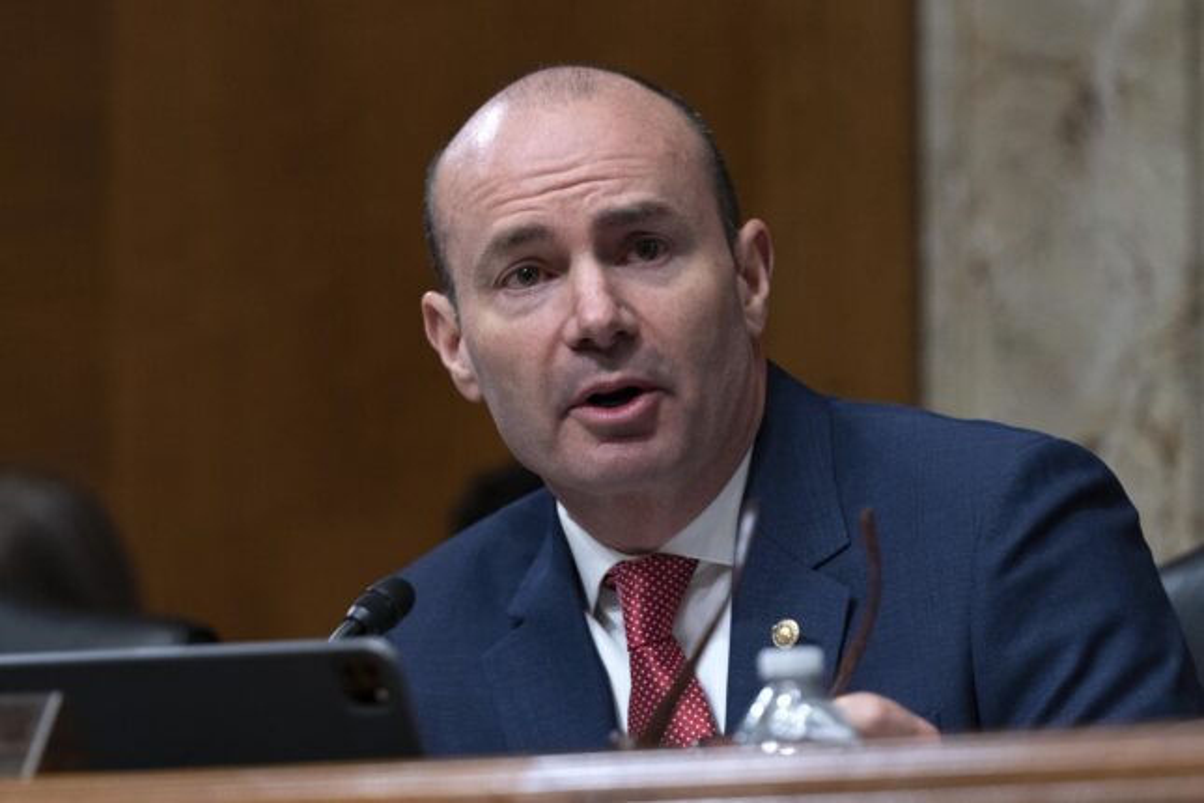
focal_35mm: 200
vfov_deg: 6.9
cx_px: 602
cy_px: 402
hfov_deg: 10.3
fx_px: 6688
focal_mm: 200
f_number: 3.5
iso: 2500
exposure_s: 1/320
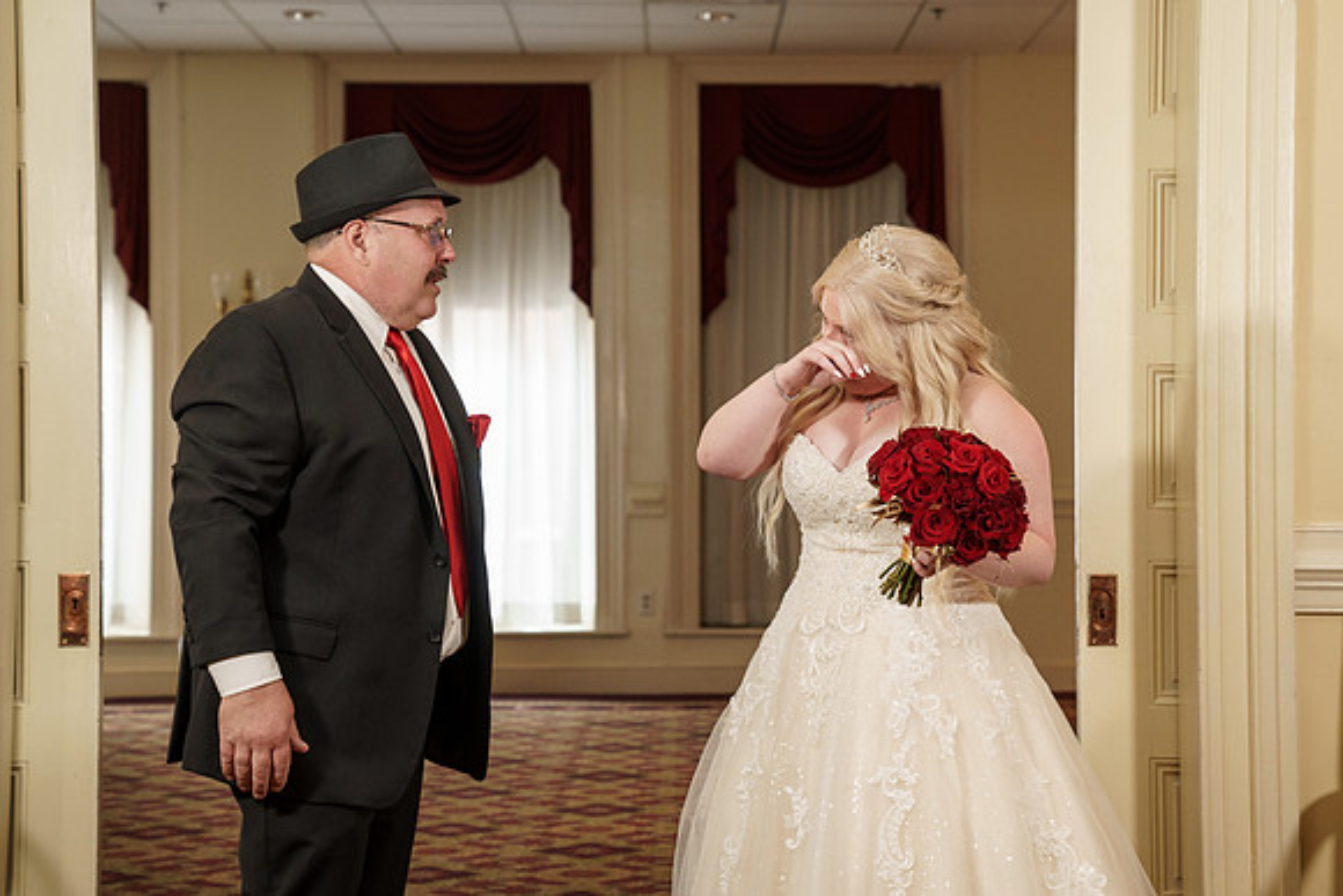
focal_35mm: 72
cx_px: 692
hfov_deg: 28.1
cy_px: 410
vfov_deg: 19.0
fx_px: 2679
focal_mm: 65
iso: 2000
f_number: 4
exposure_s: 1/100
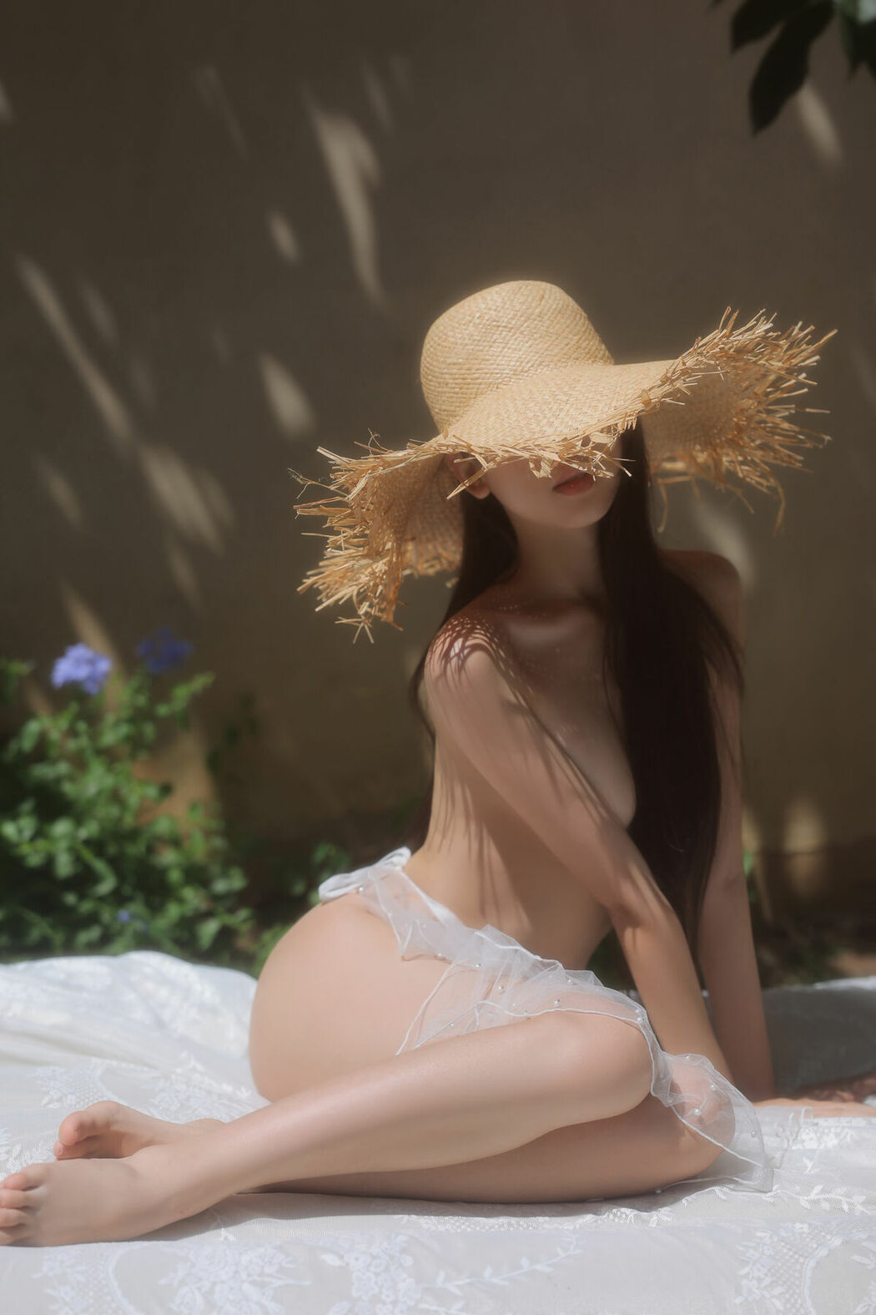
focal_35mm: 85
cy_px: 658
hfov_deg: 16.1
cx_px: 438
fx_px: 3102
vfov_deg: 23.9
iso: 100
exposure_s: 1/2000
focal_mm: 85
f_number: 2.8
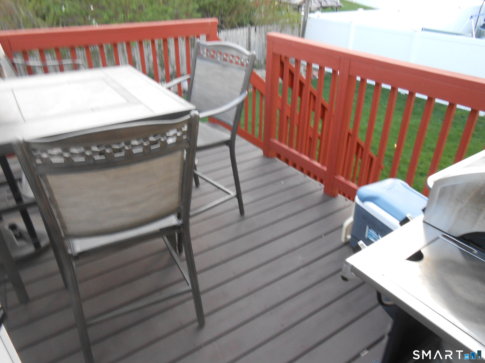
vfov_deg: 53.1
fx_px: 364
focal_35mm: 26
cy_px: 182
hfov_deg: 67.3
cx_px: 242
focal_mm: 4.6
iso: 250
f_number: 3.5
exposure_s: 1/30
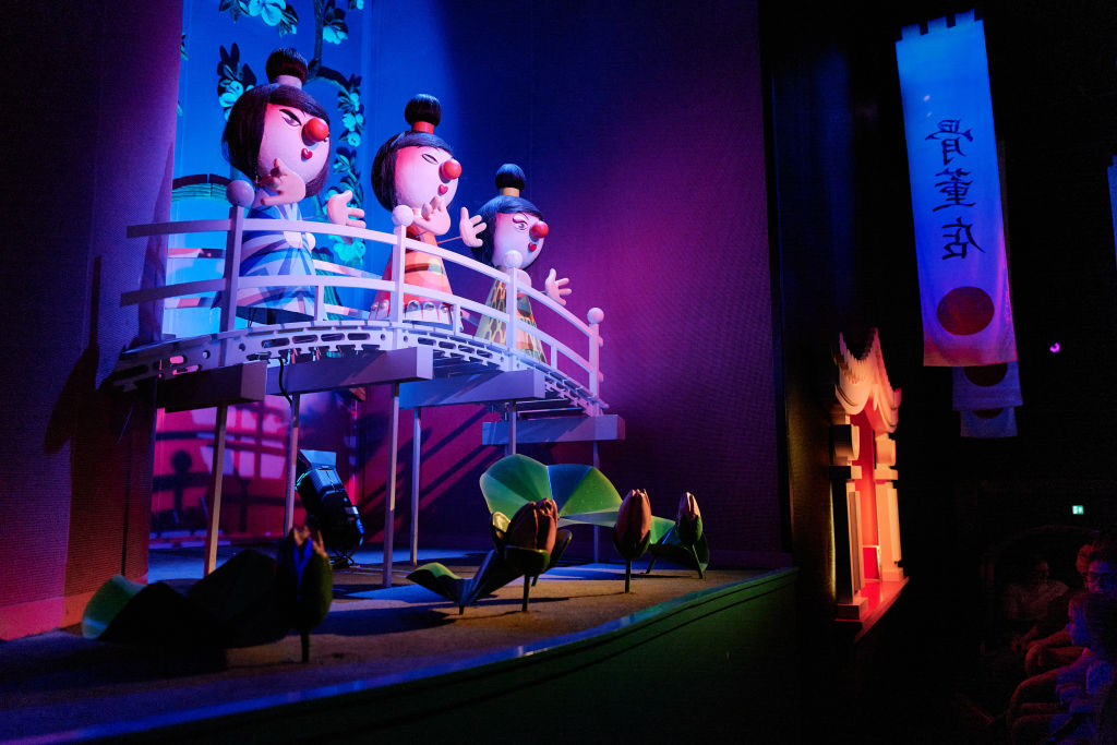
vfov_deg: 46.4
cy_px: 372
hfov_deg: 65.5
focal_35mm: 28
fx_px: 869
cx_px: 558
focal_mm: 28
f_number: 2.2
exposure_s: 1/250
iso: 3200
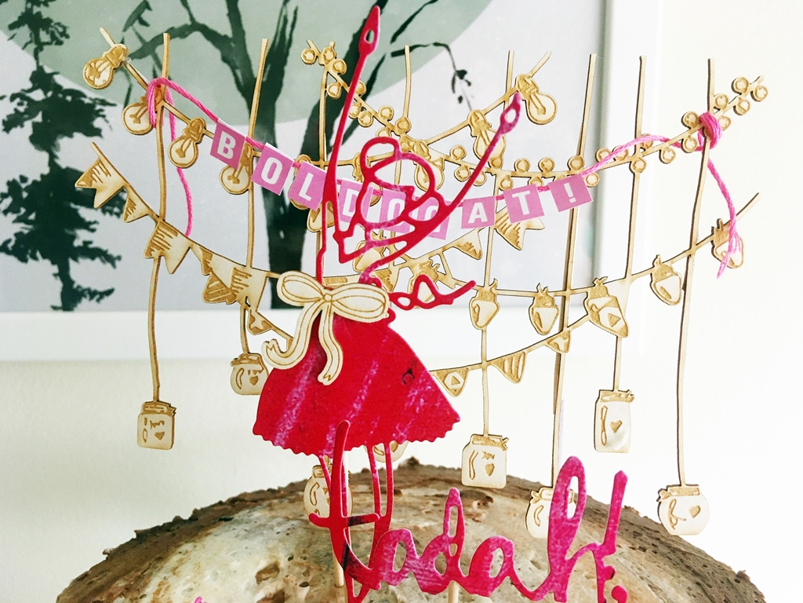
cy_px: 302
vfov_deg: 48.2
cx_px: 402
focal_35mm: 29
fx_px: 673
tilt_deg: -11.8
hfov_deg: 61.7
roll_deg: +2.0
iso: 125
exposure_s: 1/33
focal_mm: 4.15
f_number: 2.2
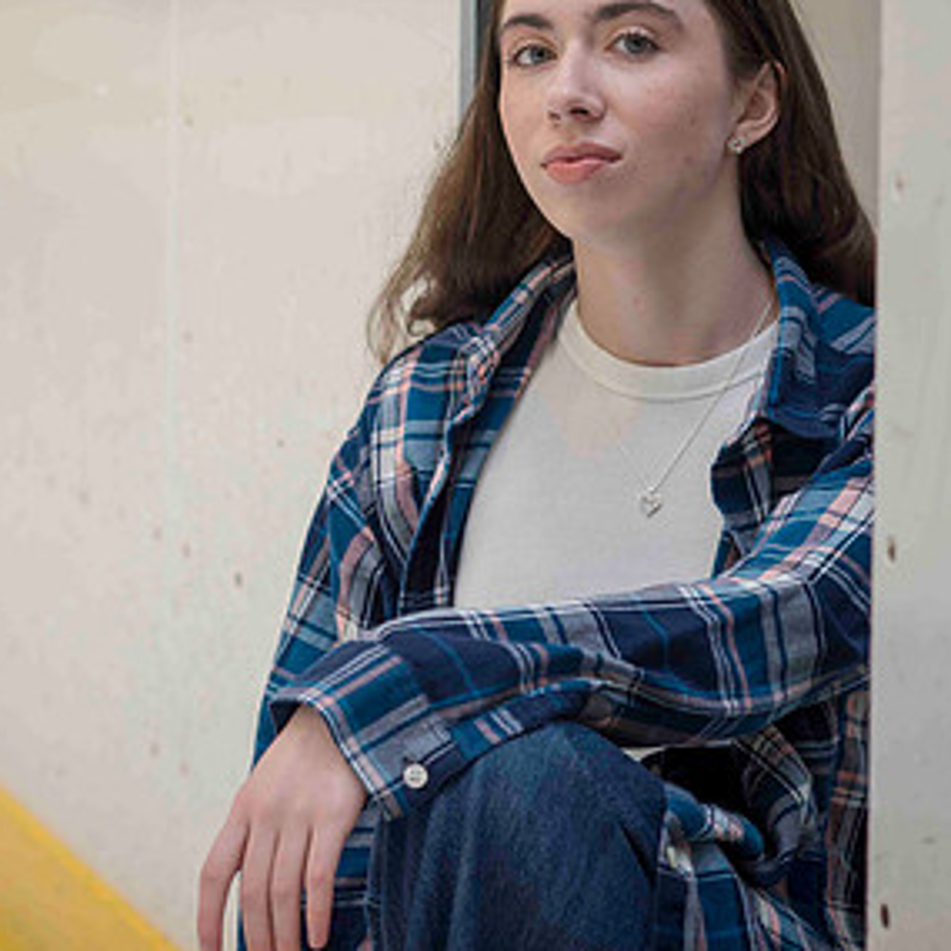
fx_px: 4787
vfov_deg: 11.3
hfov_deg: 11.3
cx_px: 227
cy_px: 322
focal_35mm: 154
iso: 1000
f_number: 4
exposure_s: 1/250
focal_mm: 85
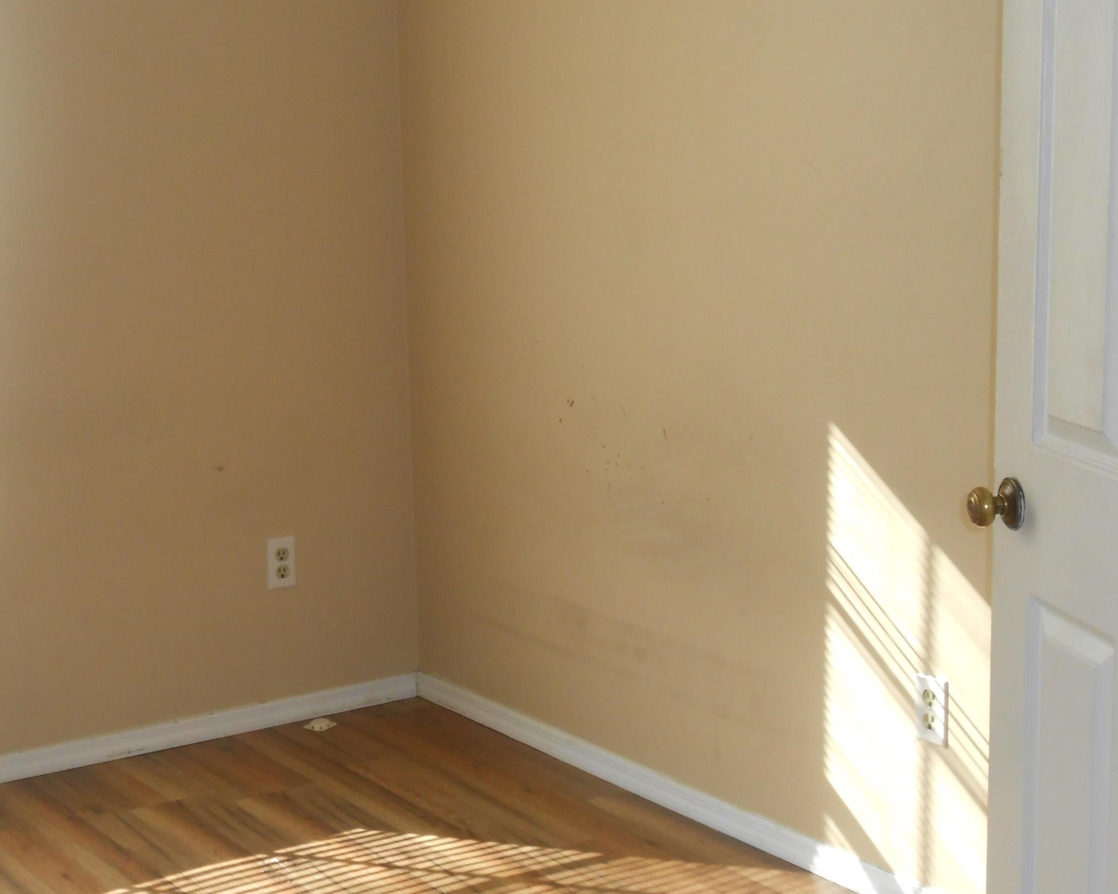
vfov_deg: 23.5
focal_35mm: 65
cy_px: 442
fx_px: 2151
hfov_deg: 28.9
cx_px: 373
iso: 250
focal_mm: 8.8
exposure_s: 1/60
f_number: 4.8
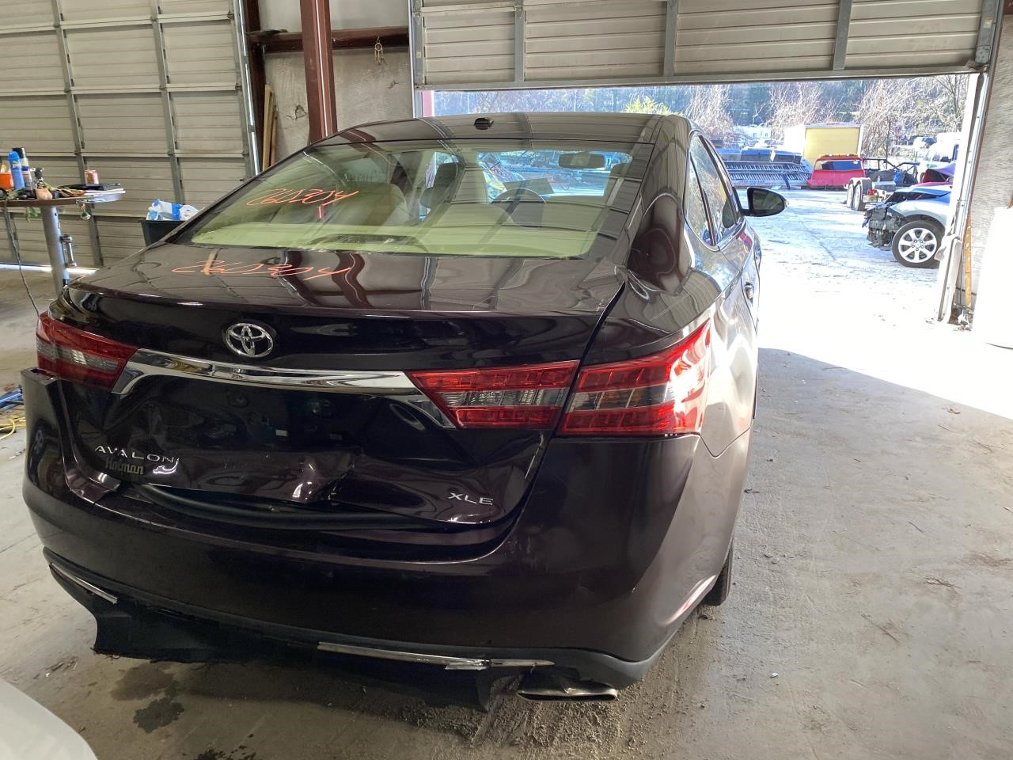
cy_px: 380
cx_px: 506
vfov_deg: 53.1
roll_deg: +0.1
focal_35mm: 26
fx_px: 761
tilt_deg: -16.2
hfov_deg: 67.3
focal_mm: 4.25
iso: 100
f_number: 1.8
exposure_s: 1/121
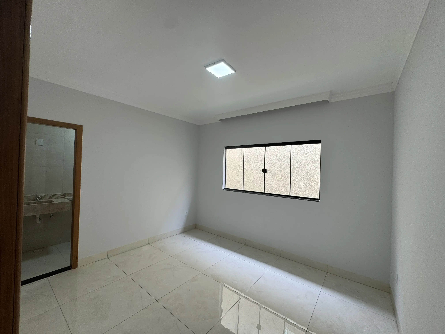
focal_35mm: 14
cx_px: 222
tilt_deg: -0.7
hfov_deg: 102.1
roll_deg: -2.1
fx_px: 180
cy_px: 167
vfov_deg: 85.7
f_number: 2.2
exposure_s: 1/99
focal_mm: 2.22
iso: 50
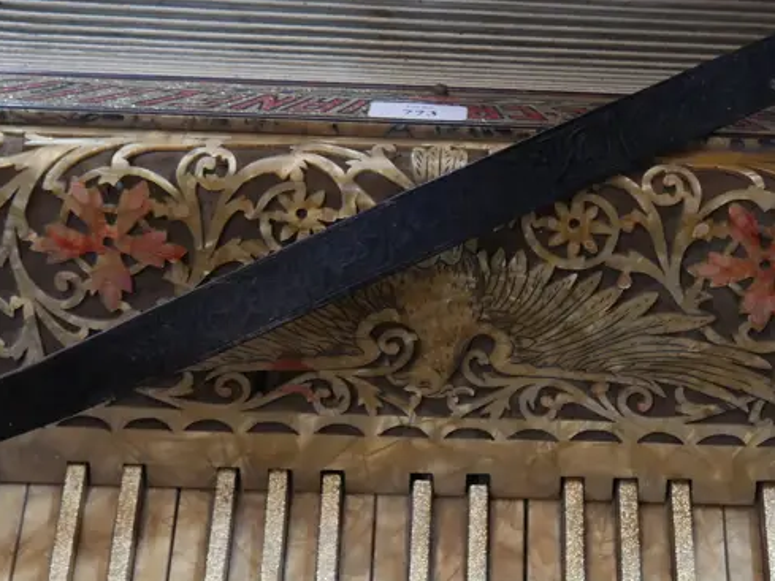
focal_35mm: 67
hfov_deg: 28.9
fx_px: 1500
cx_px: 472
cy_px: 461
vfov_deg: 21.7
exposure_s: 1/60
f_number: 3.6
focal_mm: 16
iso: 400
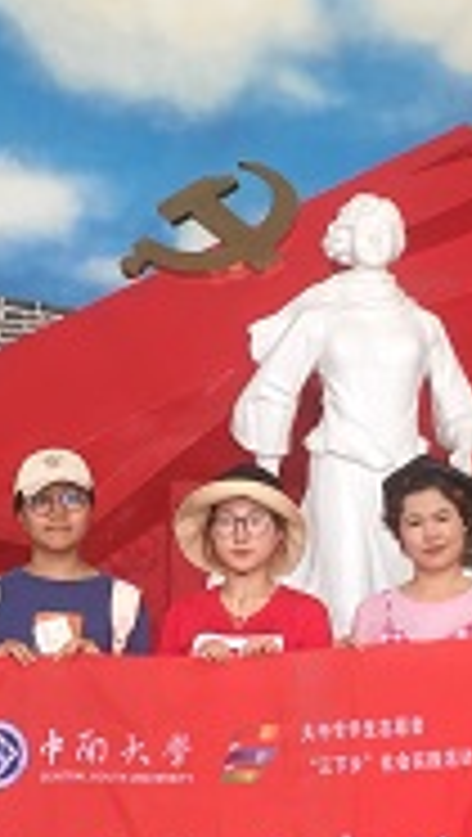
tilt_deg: +8.1
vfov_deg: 25.0
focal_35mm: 85
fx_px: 1886
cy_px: 475
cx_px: 175
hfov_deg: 14.2
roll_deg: +0.0
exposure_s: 1/33
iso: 50
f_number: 2.2
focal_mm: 4.15
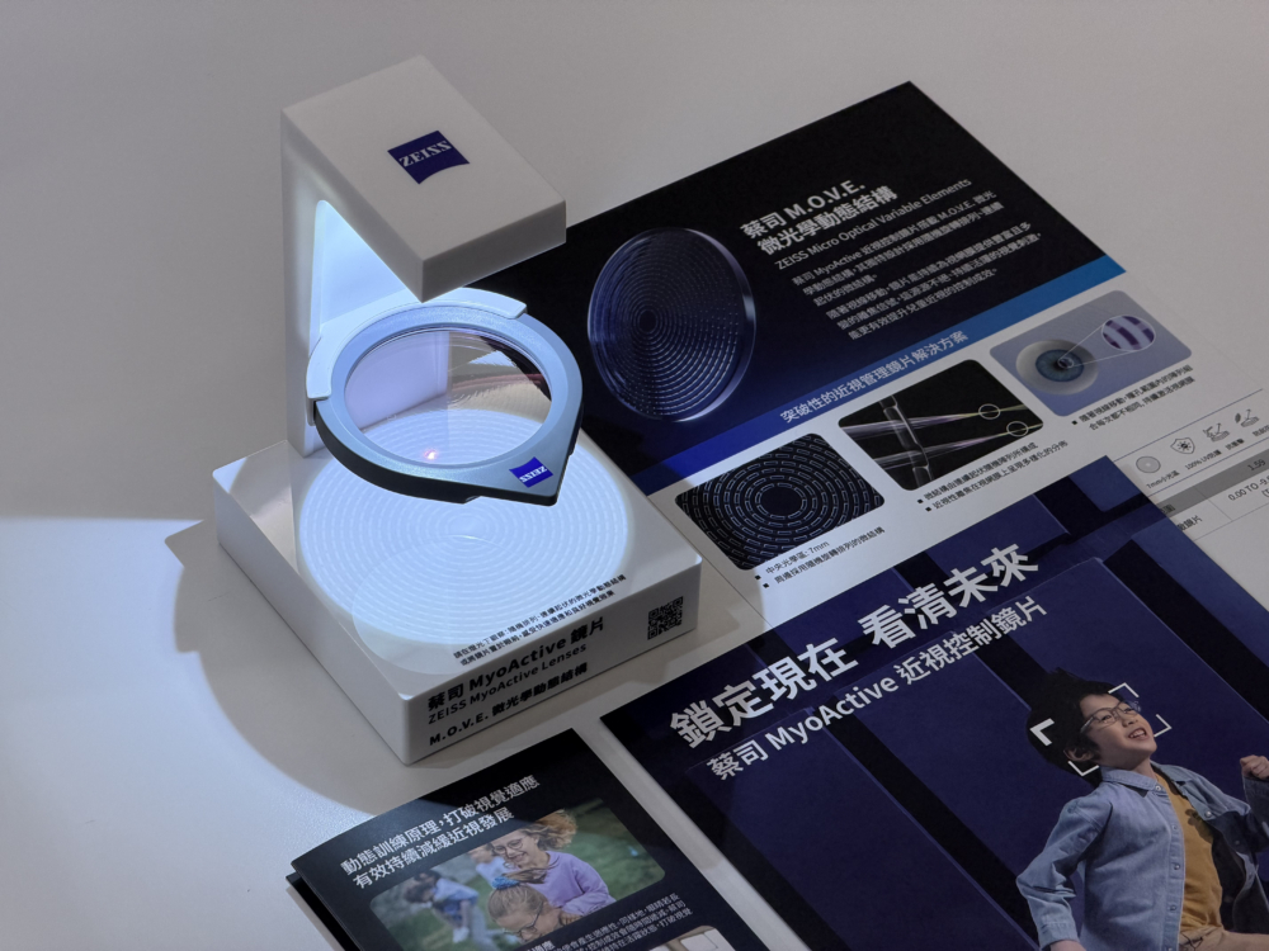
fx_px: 3666
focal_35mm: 100
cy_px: 476
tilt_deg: -44.6
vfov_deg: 14.8
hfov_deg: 19.6
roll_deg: -1.8
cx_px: 634
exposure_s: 1/100
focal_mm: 16.89
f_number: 2.8
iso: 64
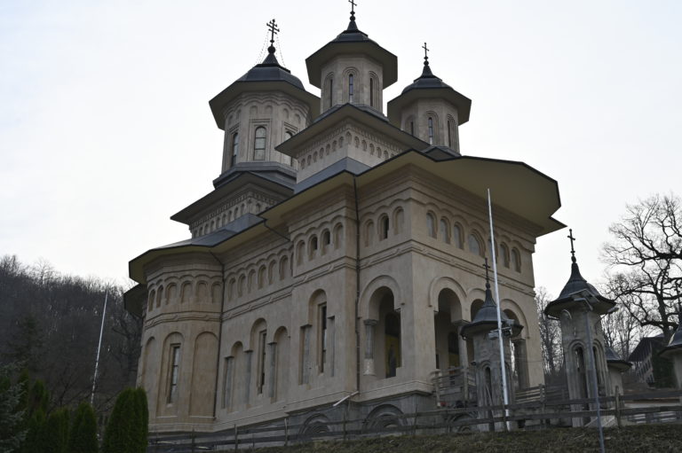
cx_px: 341
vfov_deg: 34.2
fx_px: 738
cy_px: 226
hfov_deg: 49.6
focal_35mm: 39
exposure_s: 1/400
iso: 100
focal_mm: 39
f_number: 7.1
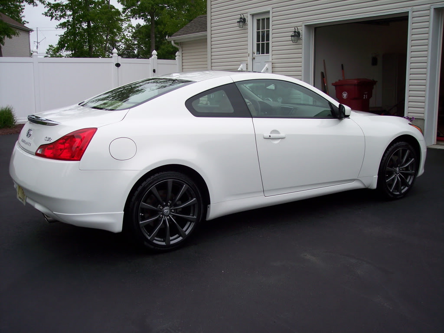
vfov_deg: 36.8
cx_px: 222
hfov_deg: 47.9
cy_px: 166
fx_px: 500
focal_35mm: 39
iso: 100
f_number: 3.4
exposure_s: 1/500
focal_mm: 8
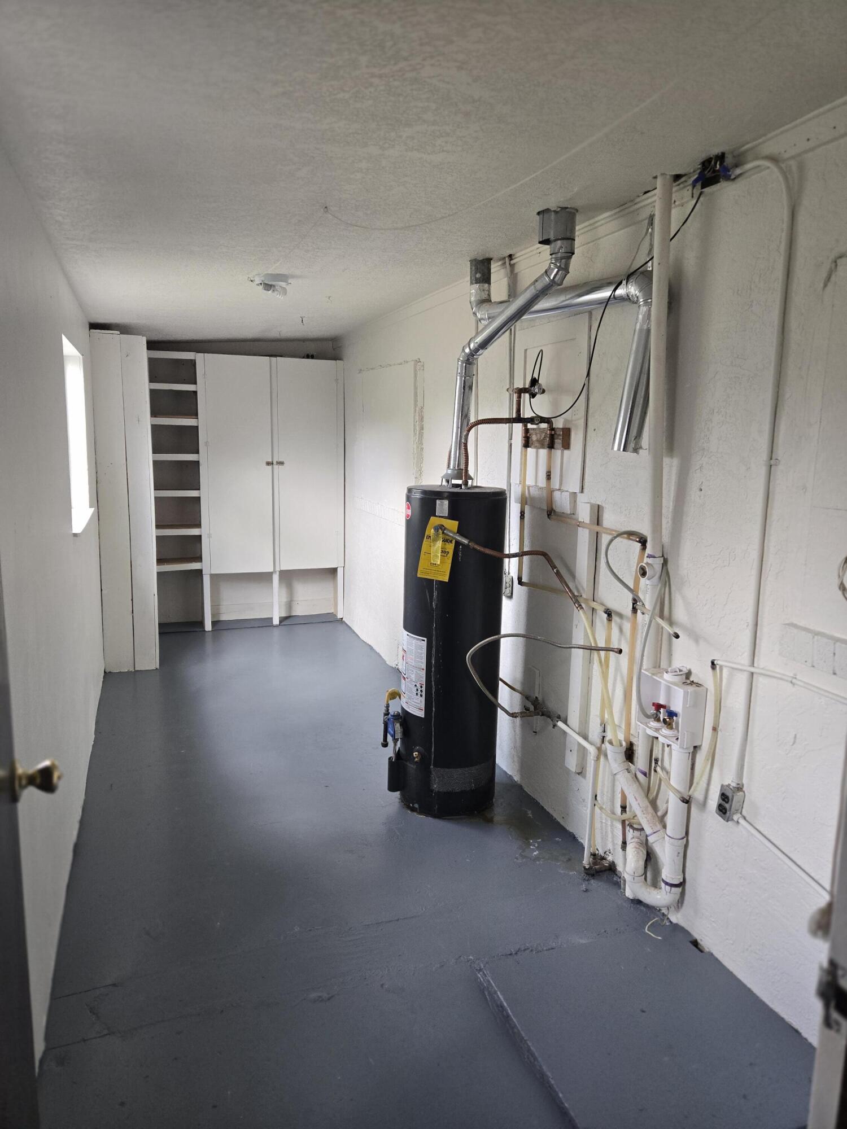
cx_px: 424
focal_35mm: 23
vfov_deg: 73.9
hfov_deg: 58.9
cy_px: 564
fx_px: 750
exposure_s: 1/120
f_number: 1.8
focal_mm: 5.4
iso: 200
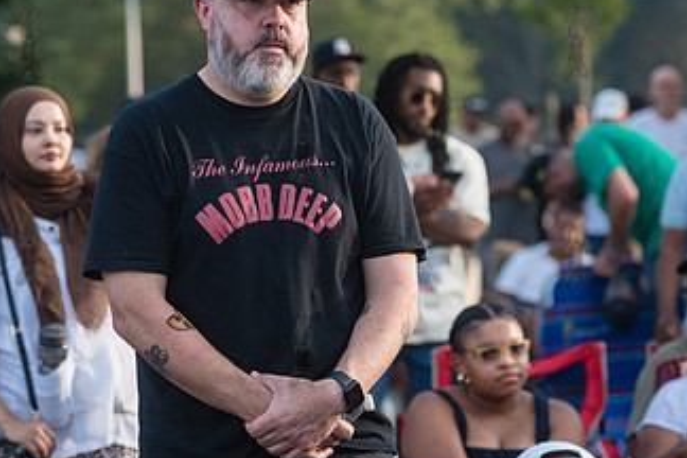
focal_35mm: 242
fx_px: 4618
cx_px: 301
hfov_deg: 8.5
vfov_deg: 5.7
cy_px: 145
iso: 2000
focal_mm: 135
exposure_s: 1/2500
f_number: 4.5
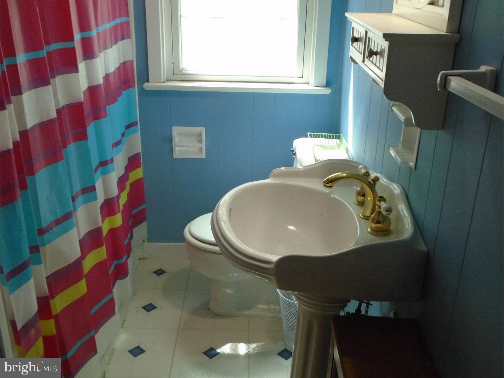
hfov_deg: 51.4
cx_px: 252
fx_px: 524
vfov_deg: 39.7
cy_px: 189
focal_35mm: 36
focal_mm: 6.4
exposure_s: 1/50
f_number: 3.8
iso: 320
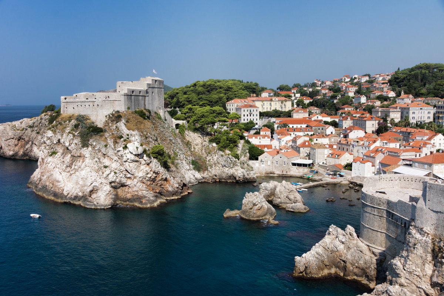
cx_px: 222
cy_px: 148
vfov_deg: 40.0
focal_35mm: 33
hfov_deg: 57.2
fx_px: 407
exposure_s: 1/500
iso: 100
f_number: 8
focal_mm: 22
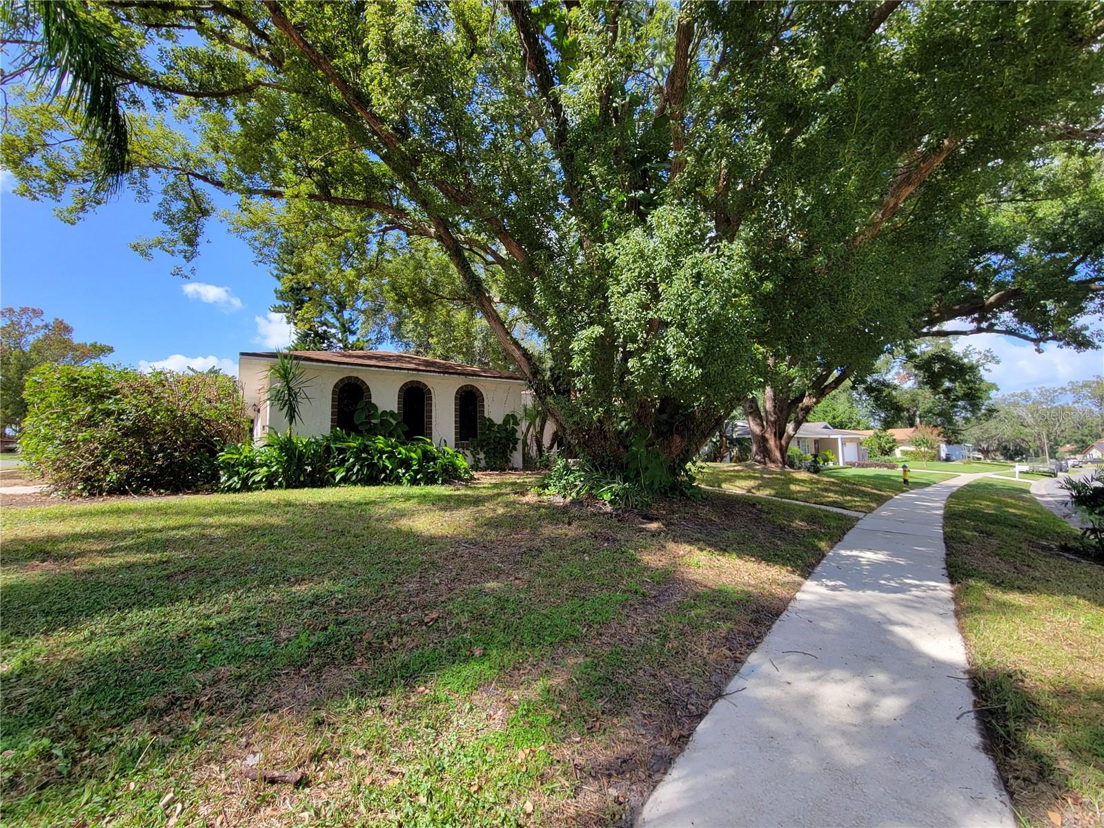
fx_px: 415
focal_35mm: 13
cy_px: 414
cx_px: 552
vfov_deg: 89.9
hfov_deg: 106.2
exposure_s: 1/532
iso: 50
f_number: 2.2
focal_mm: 2.2
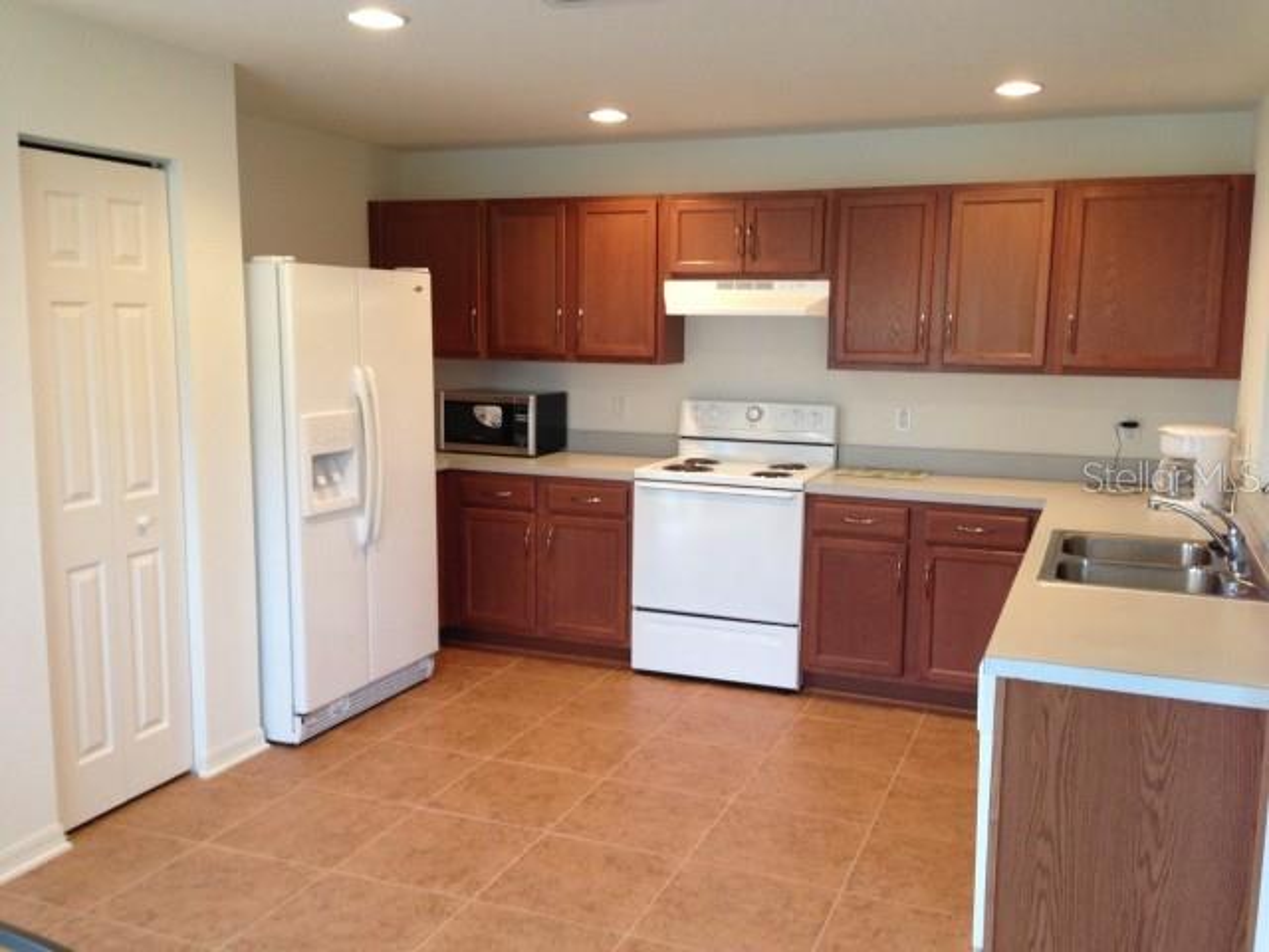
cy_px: 476
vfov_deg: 42.9
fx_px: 1210
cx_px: 634
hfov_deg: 55.4
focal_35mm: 33
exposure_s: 1/20
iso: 160
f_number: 2.4
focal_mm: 4.13
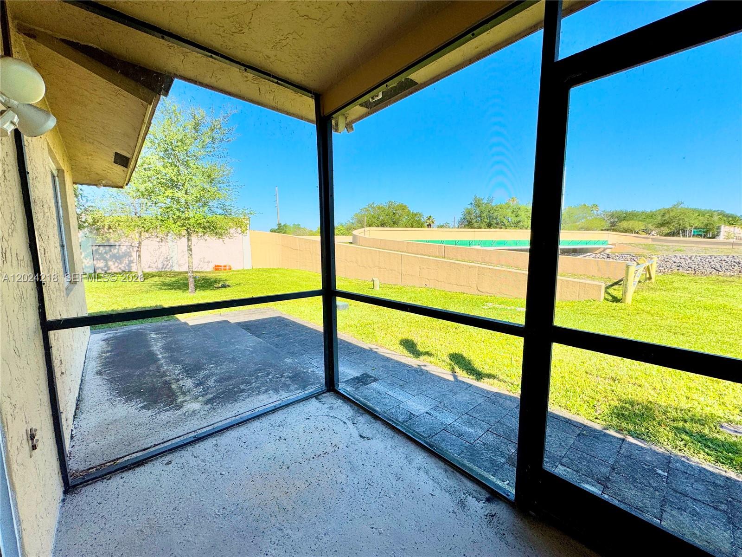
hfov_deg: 102.1
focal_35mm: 14
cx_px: 371
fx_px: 300
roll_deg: -0.7
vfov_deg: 85.7
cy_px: 278
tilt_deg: -8.6
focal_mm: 2.22
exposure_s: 1/1063
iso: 40
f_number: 2.2
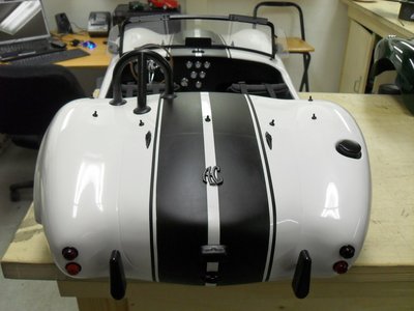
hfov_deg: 52.6
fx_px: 419
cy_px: 156
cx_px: 207
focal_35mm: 35
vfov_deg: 40.7
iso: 160
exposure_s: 1/30
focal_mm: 6.2
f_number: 2.8
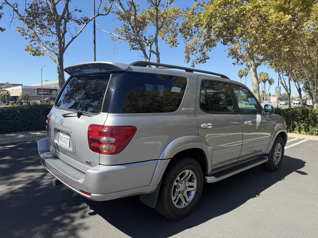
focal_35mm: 24
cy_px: 119
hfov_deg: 71.6
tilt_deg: -4.7
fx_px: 220
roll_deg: +0.5
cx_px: 159
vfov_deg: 56.8
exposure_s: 1/2169
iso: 80
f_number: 1.78
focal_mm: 6.76
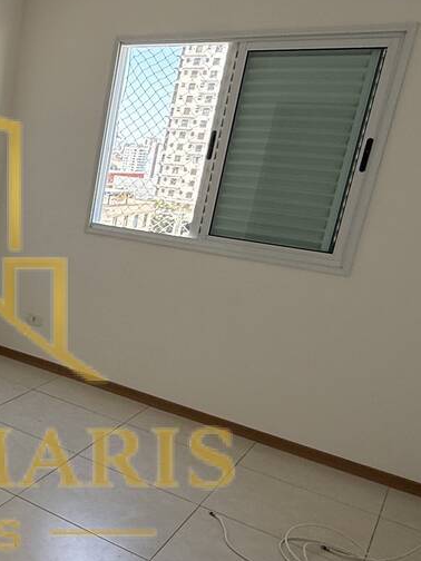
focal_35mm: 40
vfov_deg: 46.8
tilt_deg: -14.9
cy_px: 302
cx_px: -129
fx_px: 649
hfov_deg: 29.0
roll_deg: -4.5
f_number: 2.2
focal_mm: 2.22
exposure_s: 1/146
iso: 64
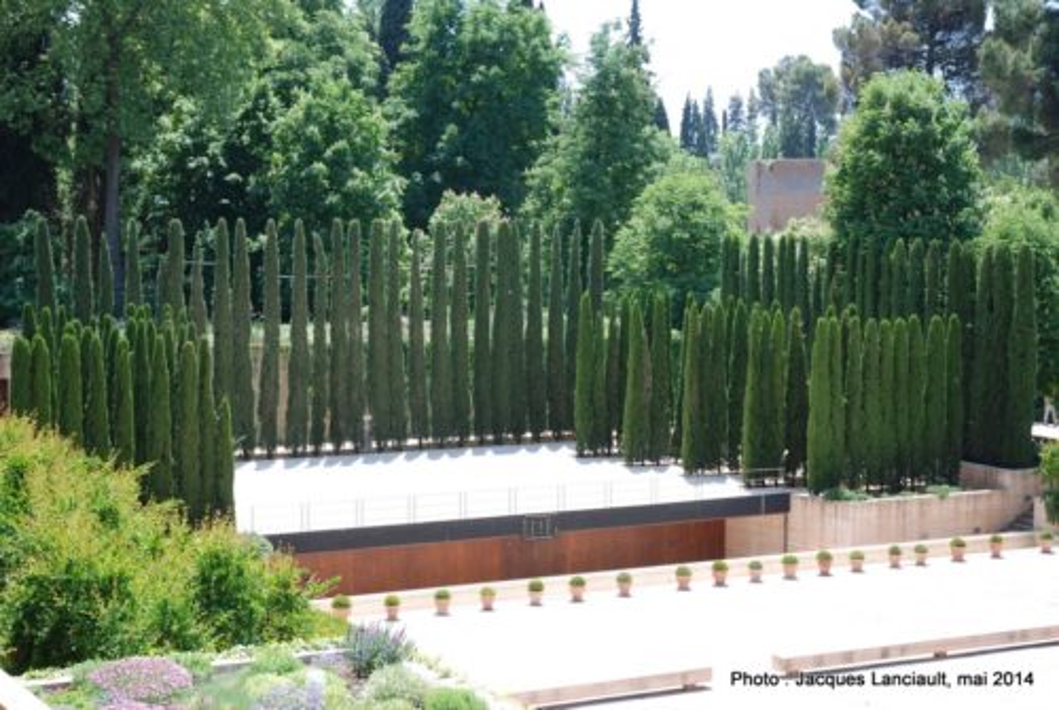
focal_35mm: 69
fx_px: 2033
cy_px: 355
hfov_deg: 29.2
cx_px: 530
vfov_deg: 19.8
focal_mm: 46
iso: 100
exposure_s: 1/125
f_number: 5.6
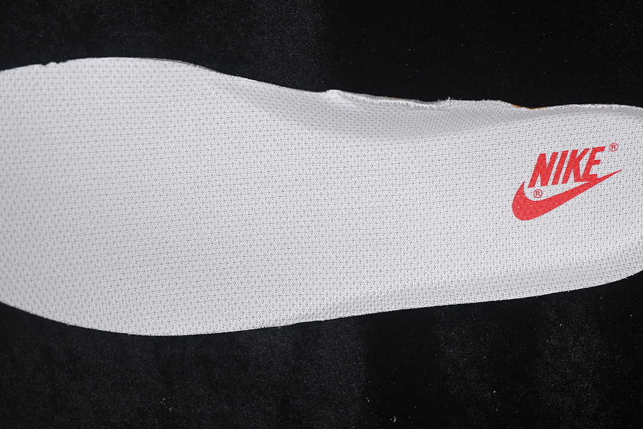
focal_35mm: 75
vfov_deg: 18.2
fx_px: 1339
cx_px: 322
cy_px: 214
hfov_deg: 27.0
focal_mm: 50
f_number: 7.1
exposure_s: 1/60
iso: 160
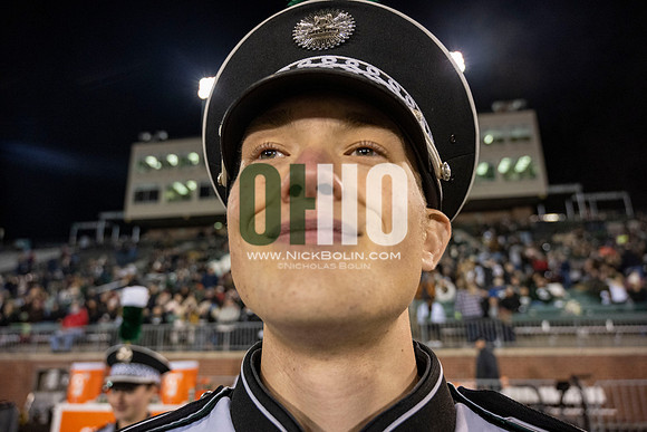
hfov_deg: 73.7
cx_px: 324
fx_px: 431
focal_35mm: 24
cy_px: 216
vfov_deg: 53.2
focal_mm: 24
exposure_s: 1/500
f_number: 4
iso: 2000
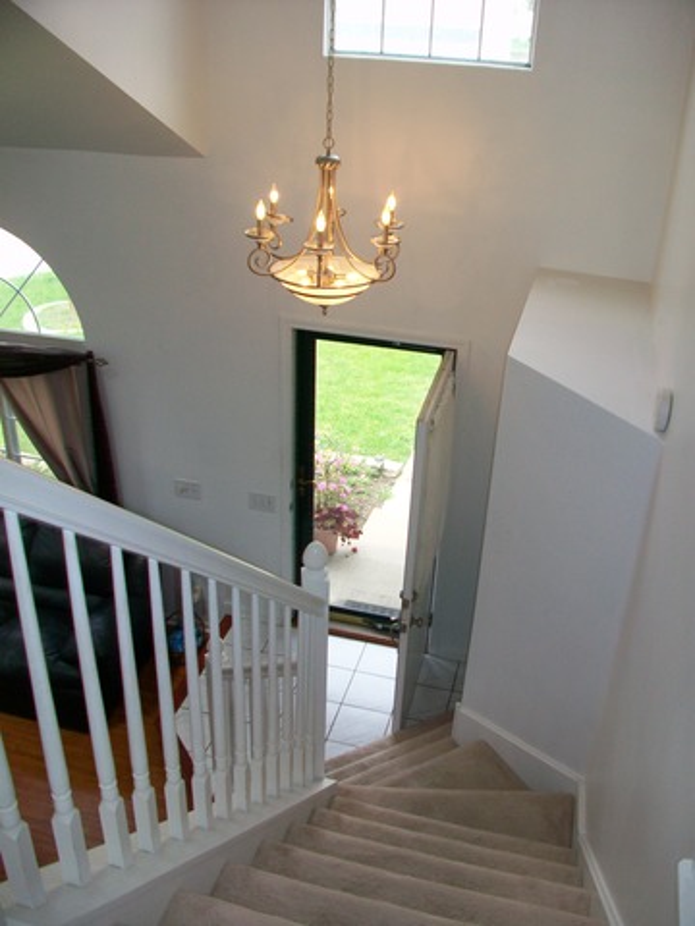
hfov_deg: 44.2
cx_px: 348
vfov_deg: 56.8
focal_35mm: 32
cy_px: 463
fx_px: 857
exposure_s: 1/100
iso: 64
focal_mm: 5.7
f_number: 2.8
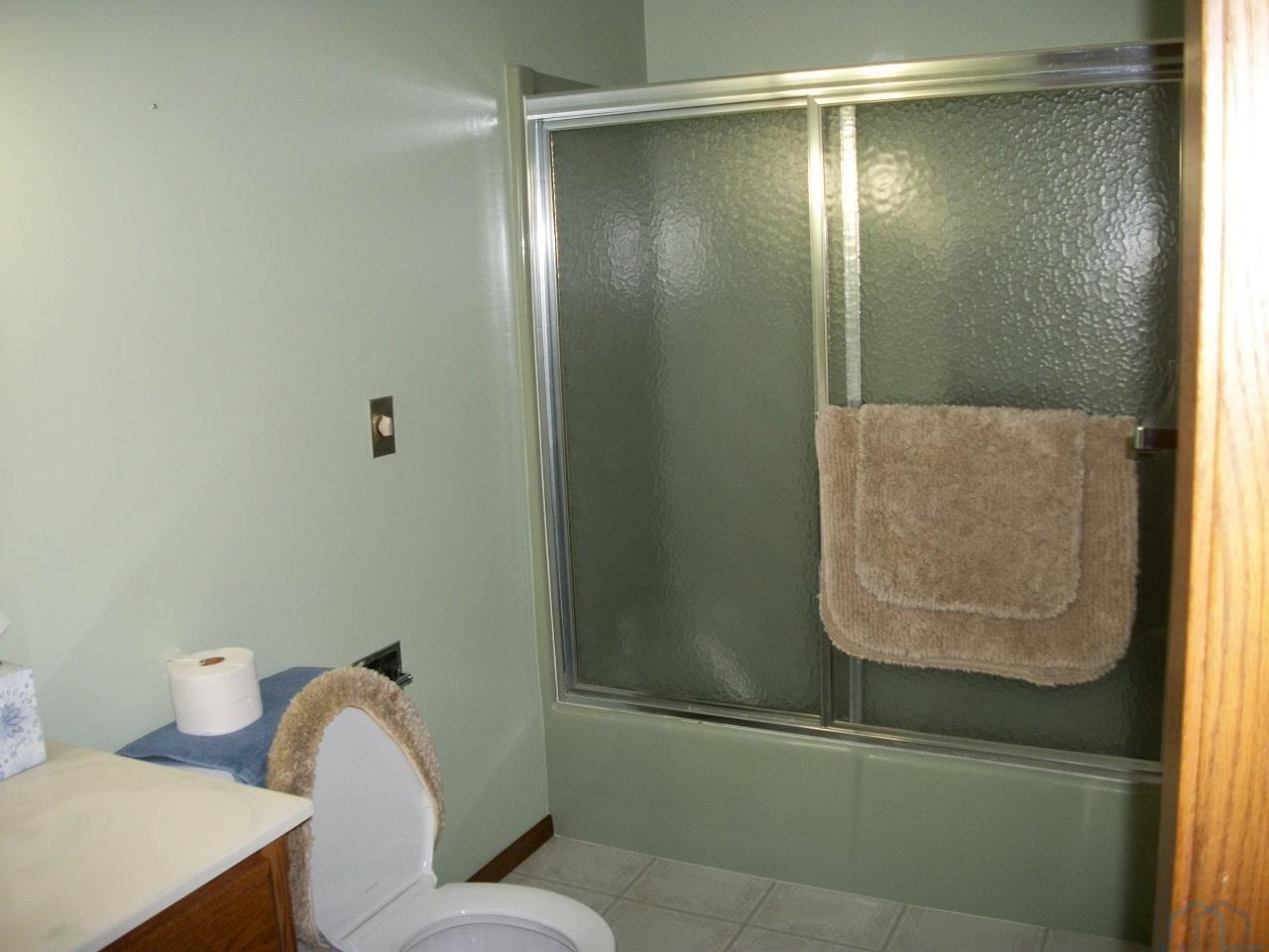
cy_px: 476
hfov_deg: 56.8
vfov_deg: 44.2
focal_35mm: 32
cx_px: 634
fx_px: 1173
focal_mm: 5.7
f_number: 2.9
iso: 160
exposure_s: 1/30
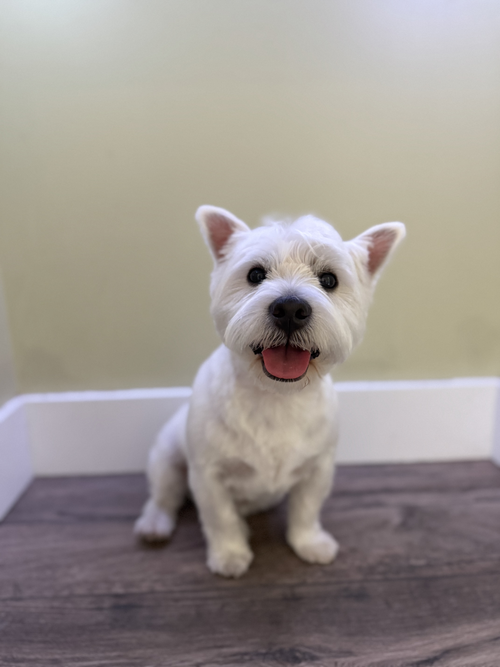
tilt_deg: -12.9
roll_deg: +1.5
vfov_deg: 71.6
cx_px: 250
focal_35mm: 24
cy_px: 334
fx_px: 462
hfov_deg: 56.8
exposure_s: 1/60
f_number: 1.78
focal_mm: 6.76
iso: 800
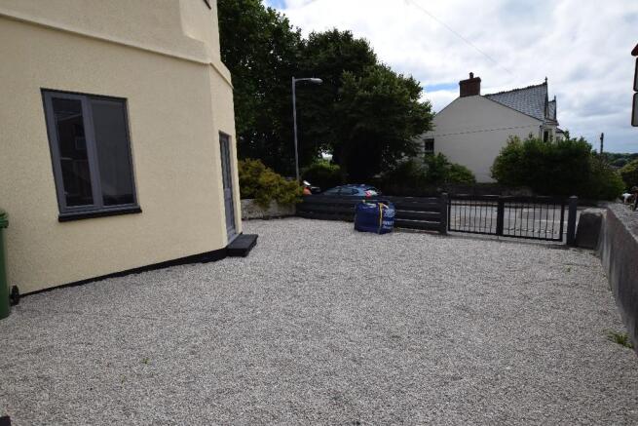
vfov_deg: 72.1
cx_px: 319
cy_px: 213
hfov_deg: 95.0
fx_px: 292
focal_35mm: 16
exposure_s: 1/640
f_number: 8
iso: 200
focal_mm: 11
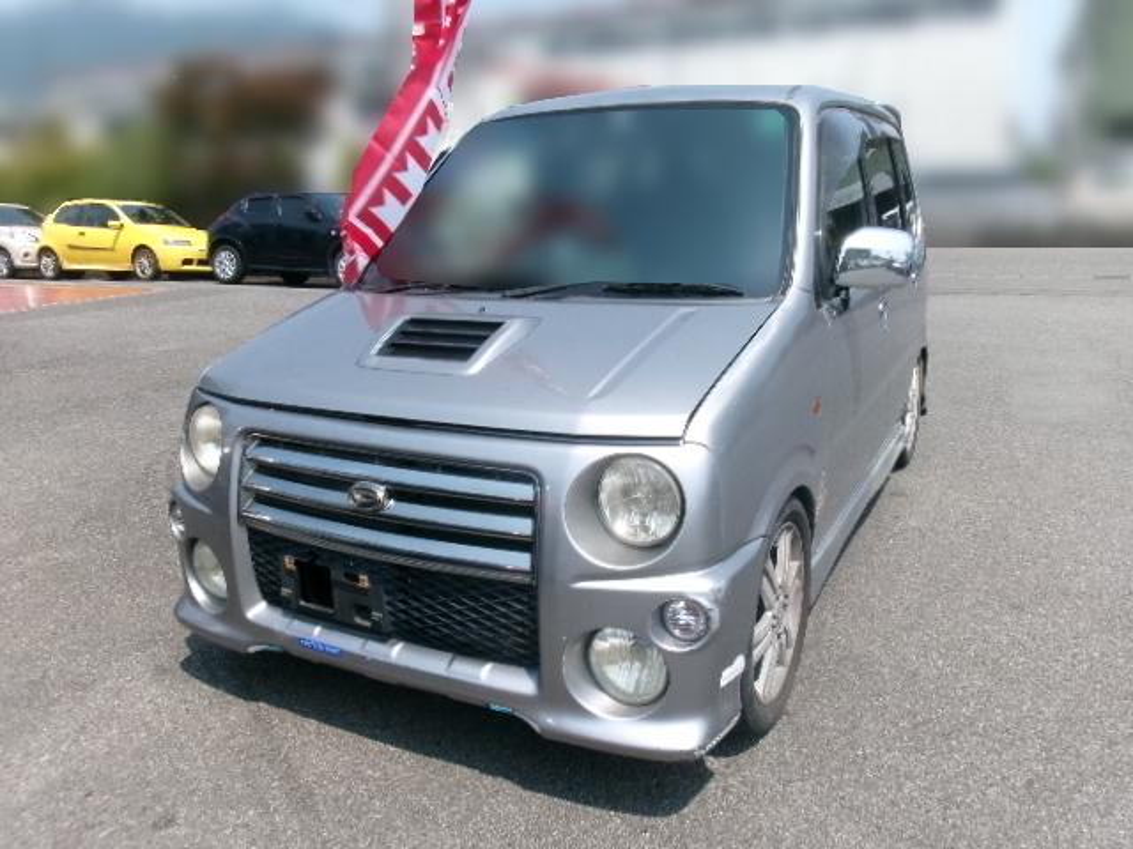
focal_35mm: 28
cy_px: 424
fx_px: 916
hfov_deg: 63.4
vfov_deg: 49.7
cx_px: 566
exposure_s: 1/100
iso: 100
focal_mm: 5.1
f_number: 10.8
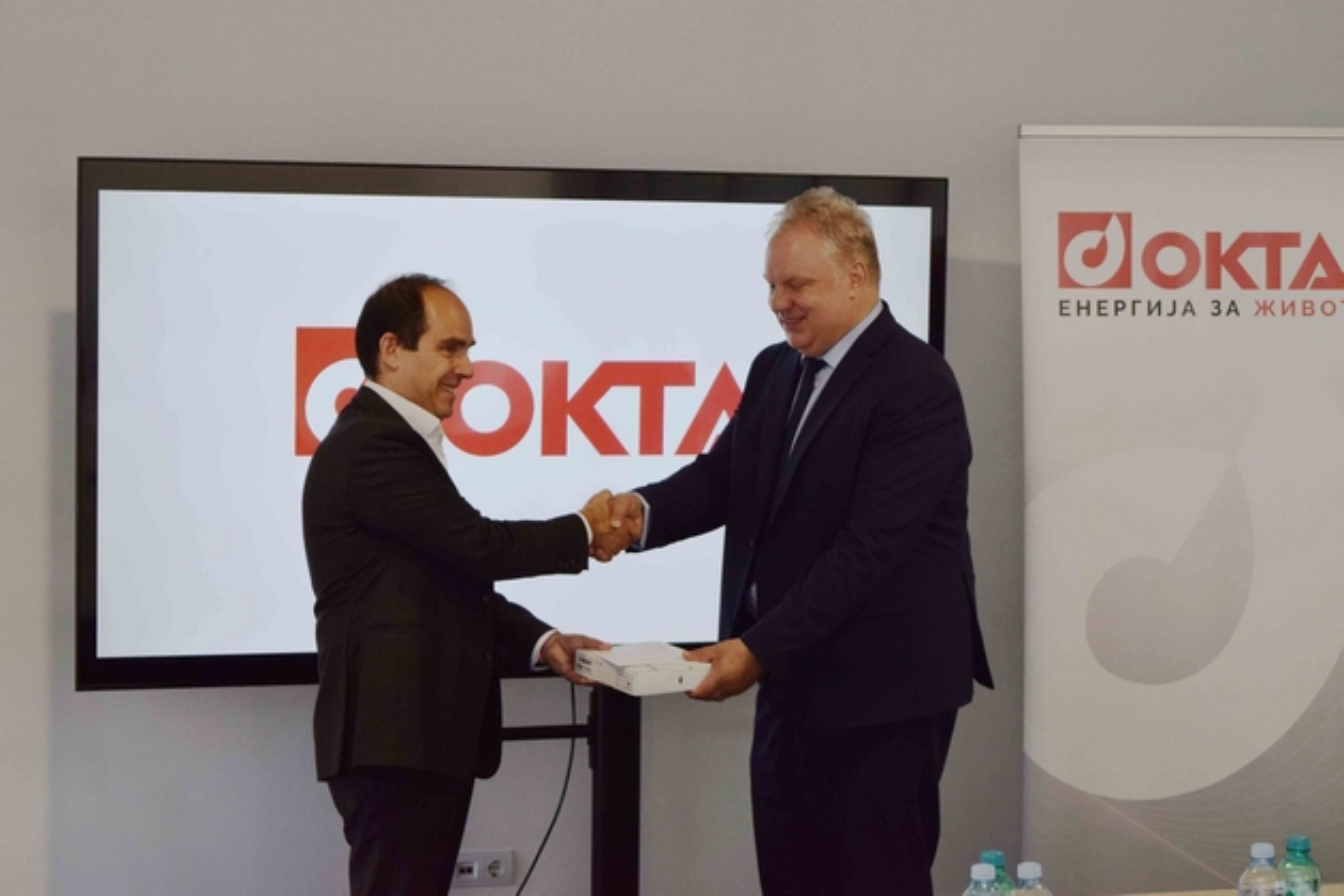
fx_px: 3080
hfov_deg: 24.6
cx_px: 672
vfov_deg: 16.6
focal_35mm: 82
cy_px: 448
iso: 800
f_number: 5.6
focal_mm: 55
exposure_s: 1/160
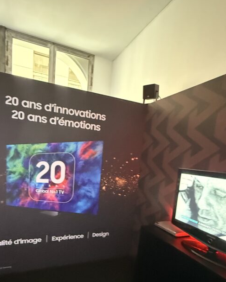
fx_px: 192
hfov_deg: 60.8
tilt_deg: -7.8
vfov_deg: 70.4
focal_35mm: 23
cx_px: 101
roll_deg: -5.4
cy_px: 189
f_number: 2.2
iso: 1600
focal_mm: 2.22
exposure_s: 1/25
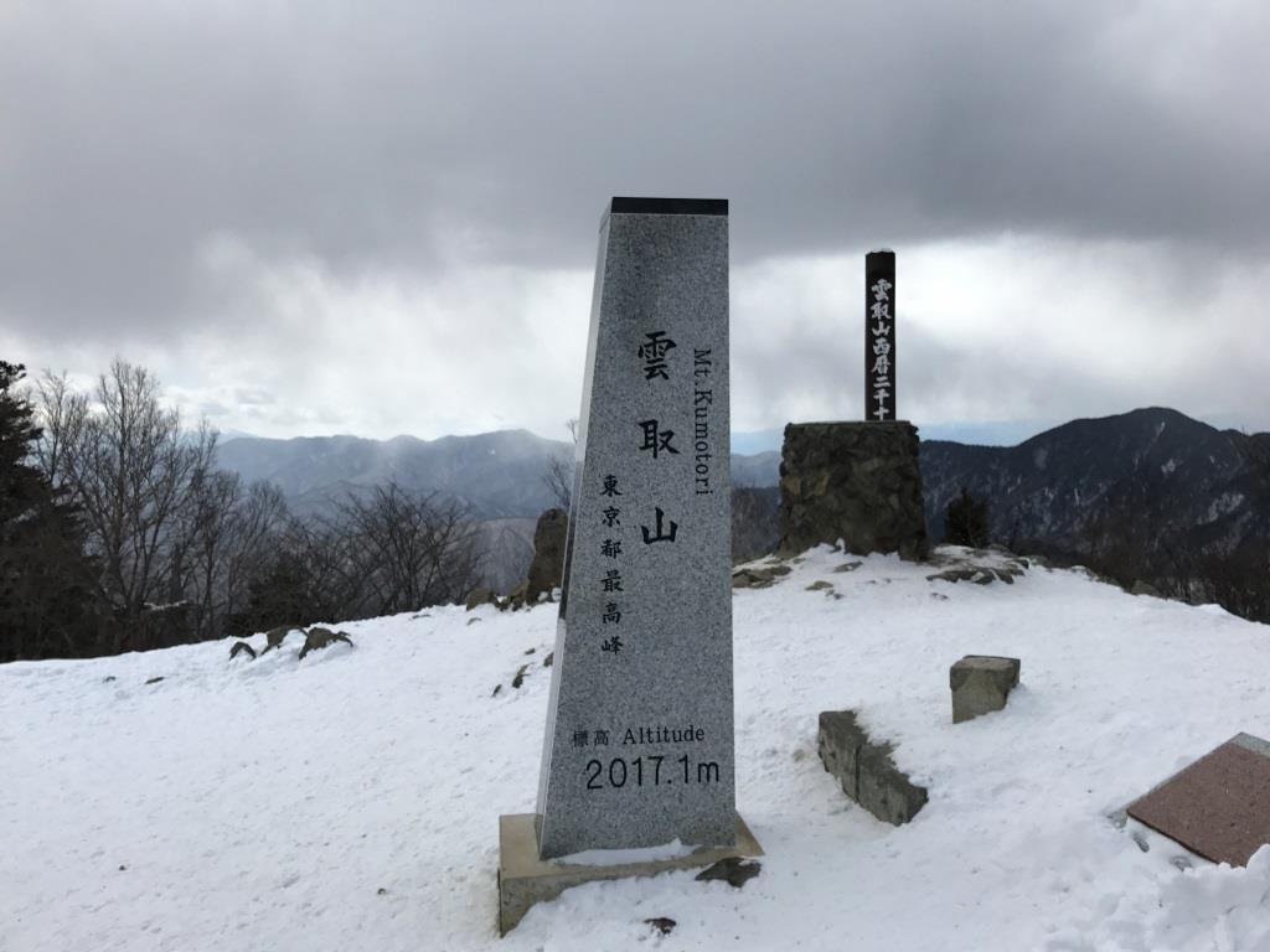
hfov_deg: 63.4
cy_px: 476
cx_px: 635
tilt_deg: -1.6
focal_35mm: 28
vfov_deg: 49.7
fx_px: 1027
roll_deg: +0.8
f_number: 1.8
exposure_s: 1/3546
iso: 20
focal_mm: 3.99
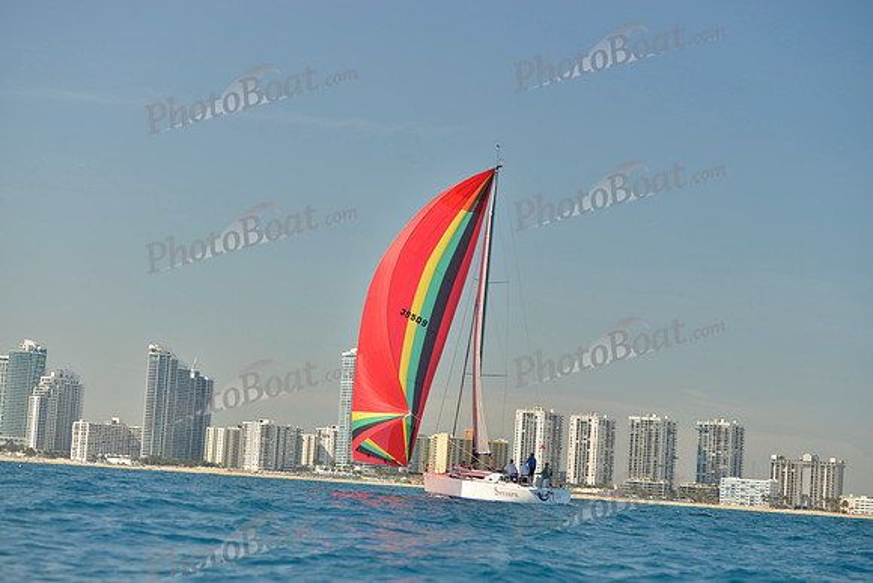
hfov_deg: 23.6
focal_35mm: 86
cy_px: 292
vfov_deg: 15.9
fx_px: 2086
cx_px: 436
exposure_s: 1/640
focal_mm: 86
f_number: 5.6
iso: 200
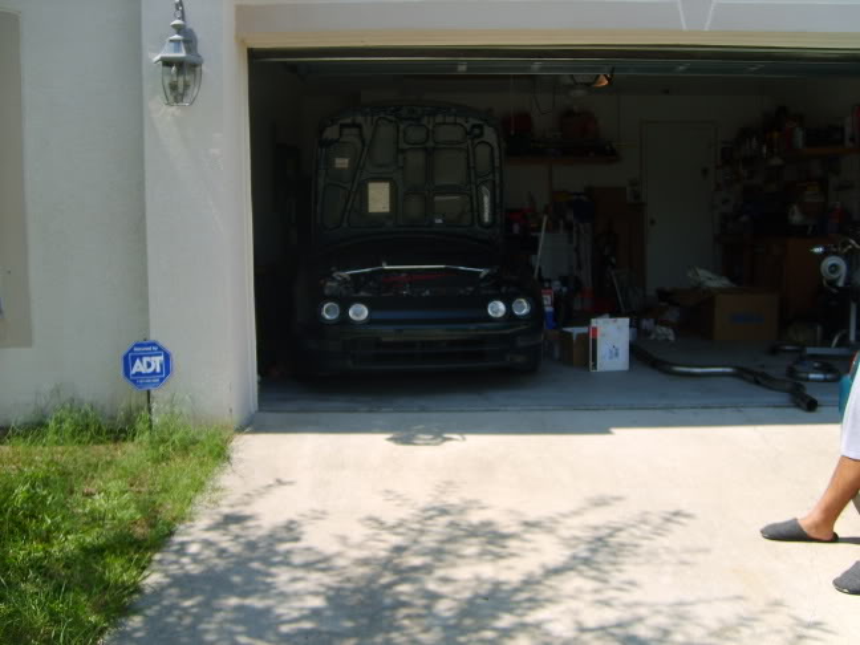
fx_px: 870
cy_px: 322
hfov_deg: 52.6
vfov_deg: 40.7
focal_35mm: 35
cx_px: 430
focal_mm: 5.8
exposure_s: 1/750
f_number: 2.8
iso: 50
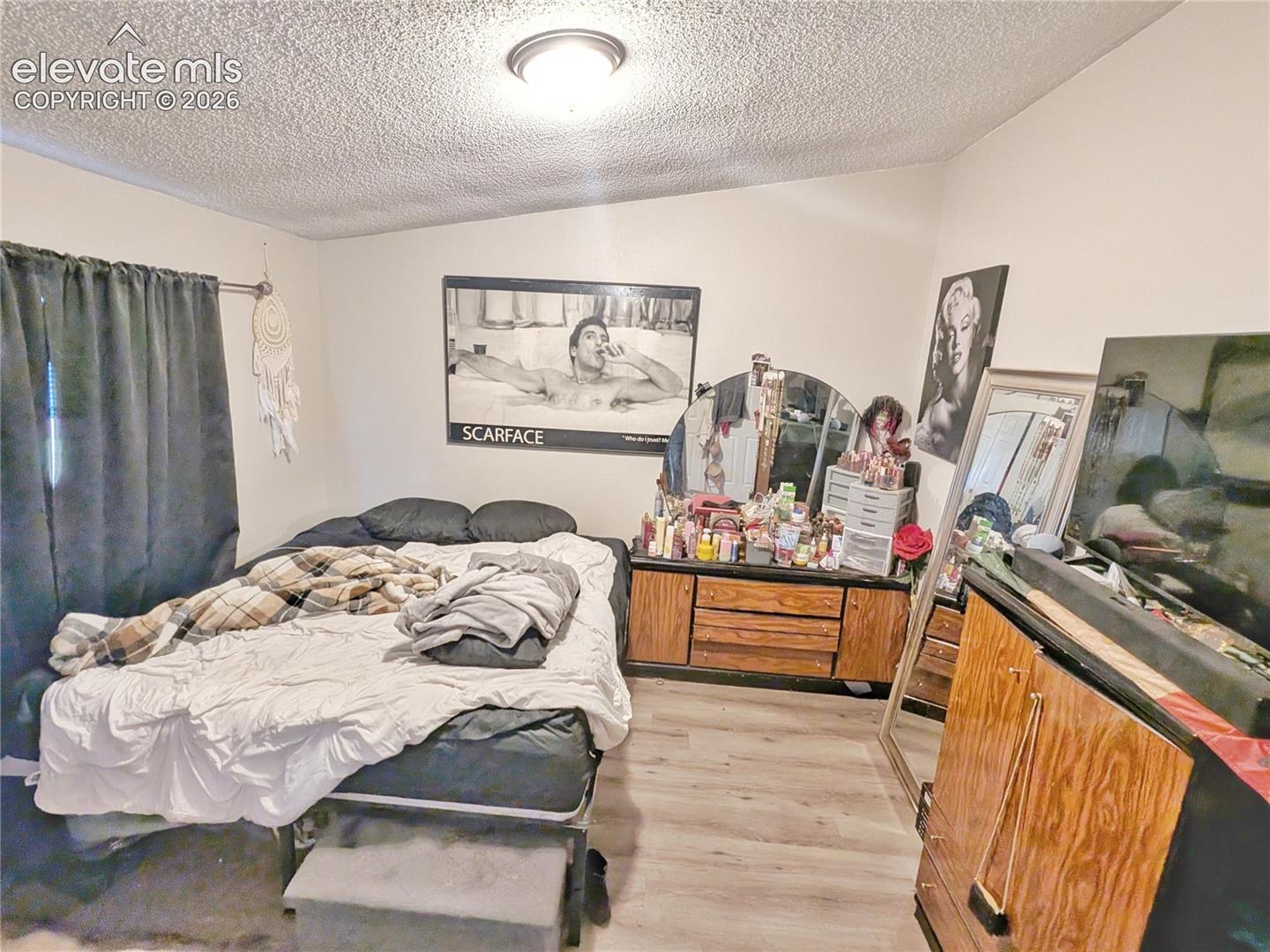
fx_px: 587
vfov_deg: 78.1
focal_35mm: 16
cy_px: 476
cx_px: 635
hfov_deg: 94.5
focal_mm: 2.22
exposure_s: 1/27.7
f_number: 2.2
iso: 140
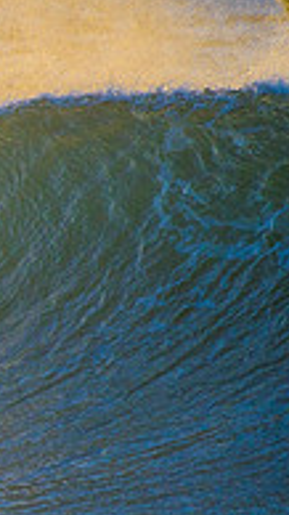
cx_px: -331
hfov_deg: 0.8
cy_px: 267
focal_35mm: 1569
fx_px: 21394
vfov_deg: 1.4
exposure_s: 1/2500
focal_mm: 500
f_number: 5.6
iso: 800
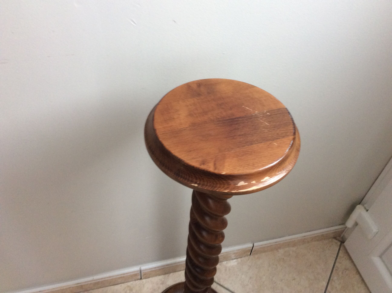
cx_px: 196
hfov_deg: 56.9
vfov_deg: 44.1
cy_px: 146
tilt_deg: -46.7
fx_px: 362
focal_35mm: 32
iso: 100
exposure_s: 1/25
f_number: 2.4
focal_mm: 3.3
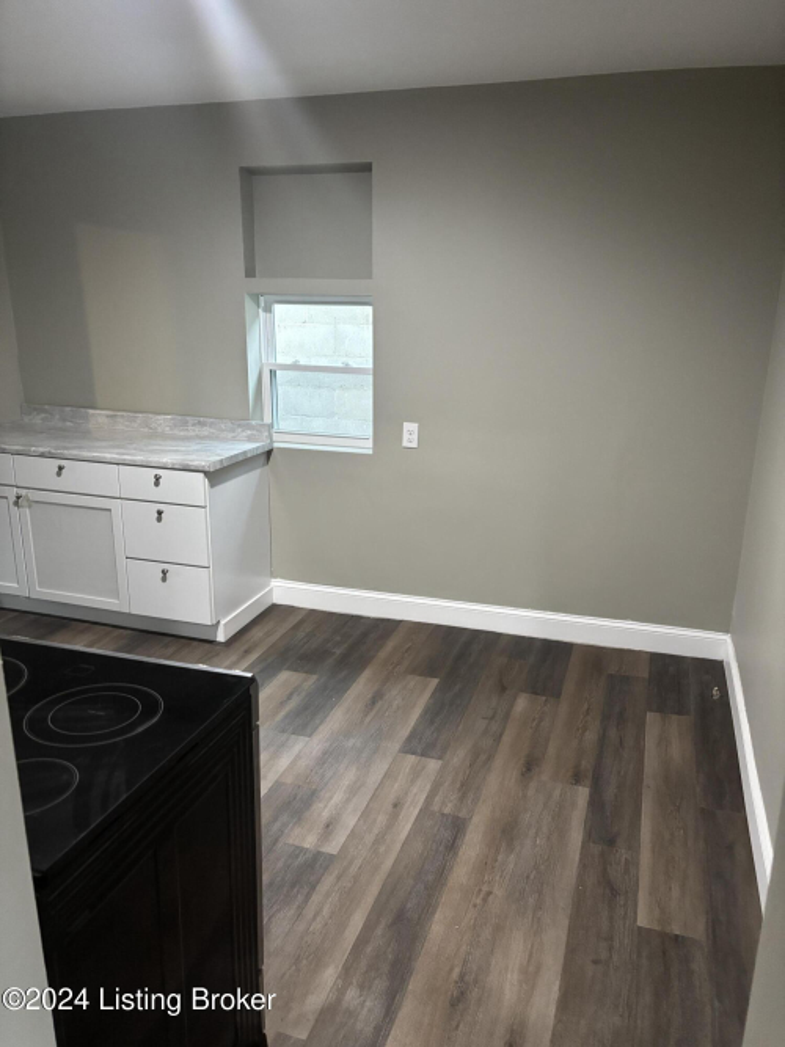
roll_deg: -1.3
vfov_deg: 67.3
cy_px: 524
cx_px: 392
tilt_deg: -15.5
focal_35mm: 26
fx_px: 786
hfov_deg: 53.0
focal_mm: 5.96
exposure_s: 1/40
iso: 500
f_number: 1.6
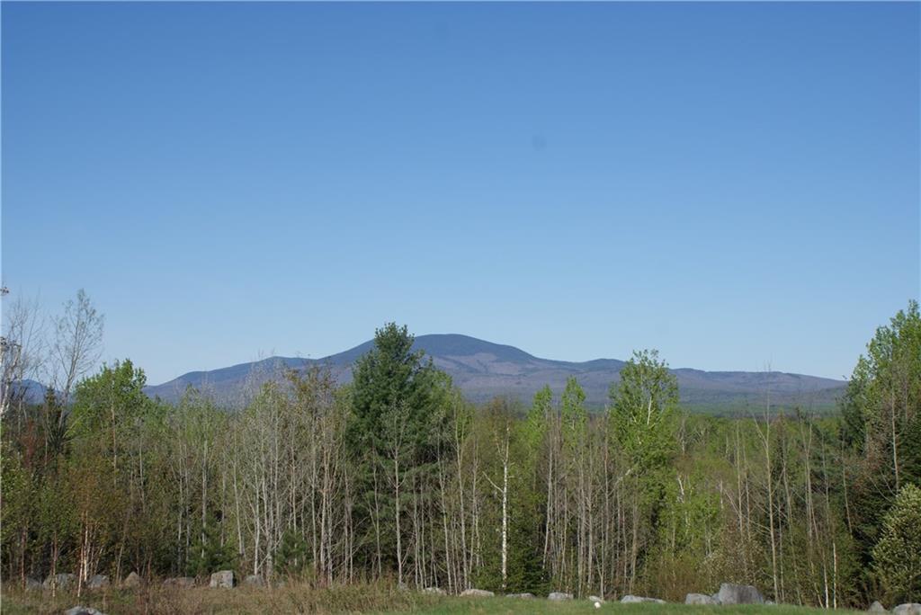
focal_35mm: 52
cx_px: 460
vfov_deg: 25.8
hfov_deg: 37.8
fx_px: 1344
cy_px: 308
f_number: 9
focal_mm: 35
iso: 100
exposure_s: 1/320
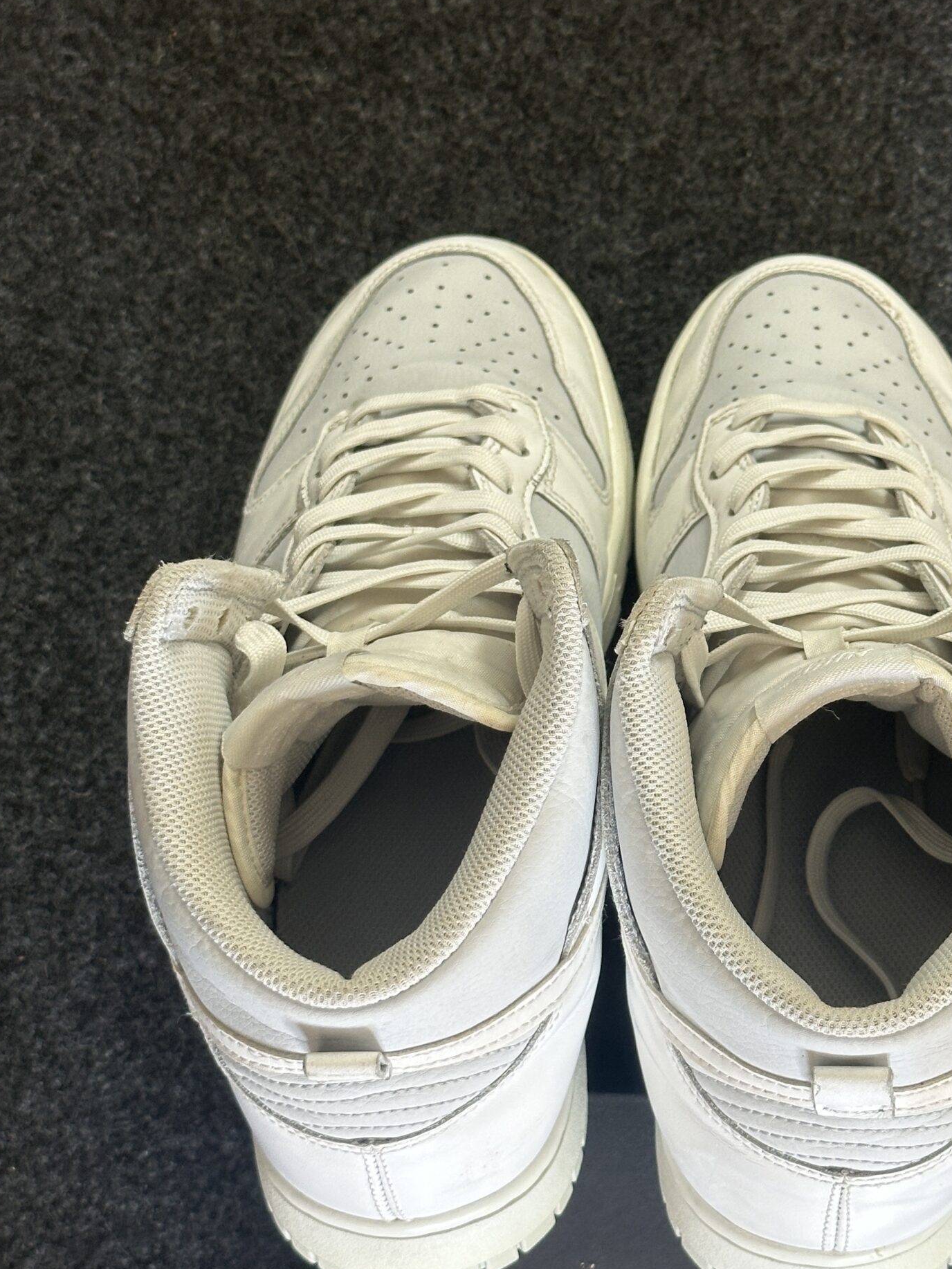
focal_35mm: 67
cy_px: 733
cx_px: 634
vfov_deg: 28.9
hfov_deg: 21.9
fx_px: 2456
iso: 80
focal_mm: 6.86
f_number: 1.78
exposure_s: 1/50
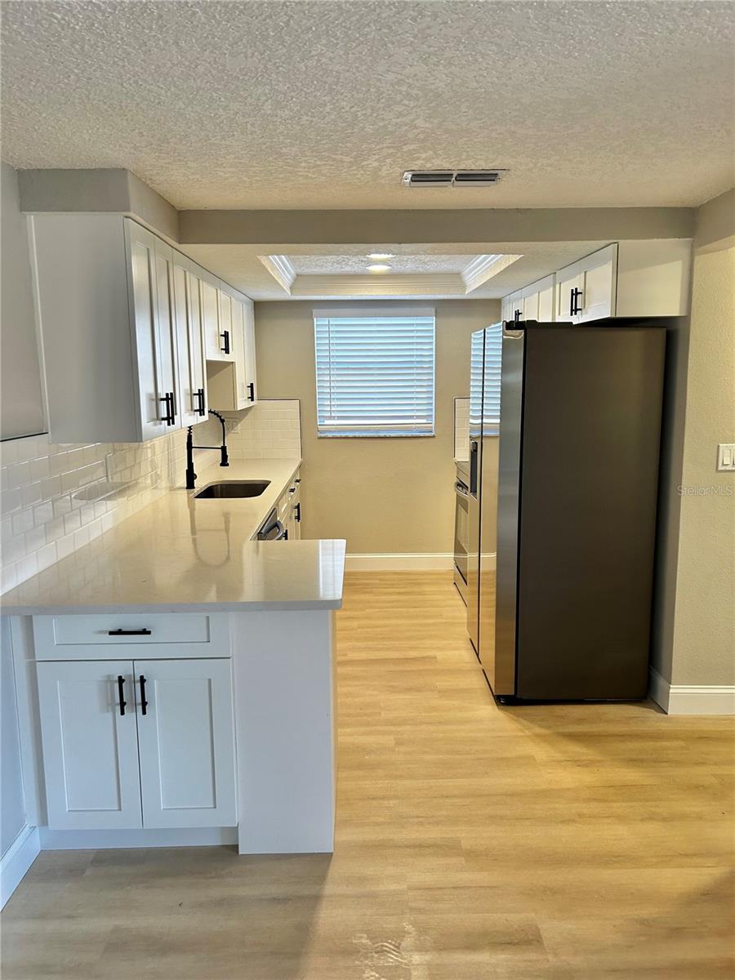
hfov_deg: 53.1
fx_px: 736
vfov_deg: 67.3
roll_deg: +1.3
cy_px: 490
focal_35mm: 26
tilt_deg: -7.0
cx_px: 368
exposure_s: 1/120
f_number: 1.5
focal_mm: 5.7
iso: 100
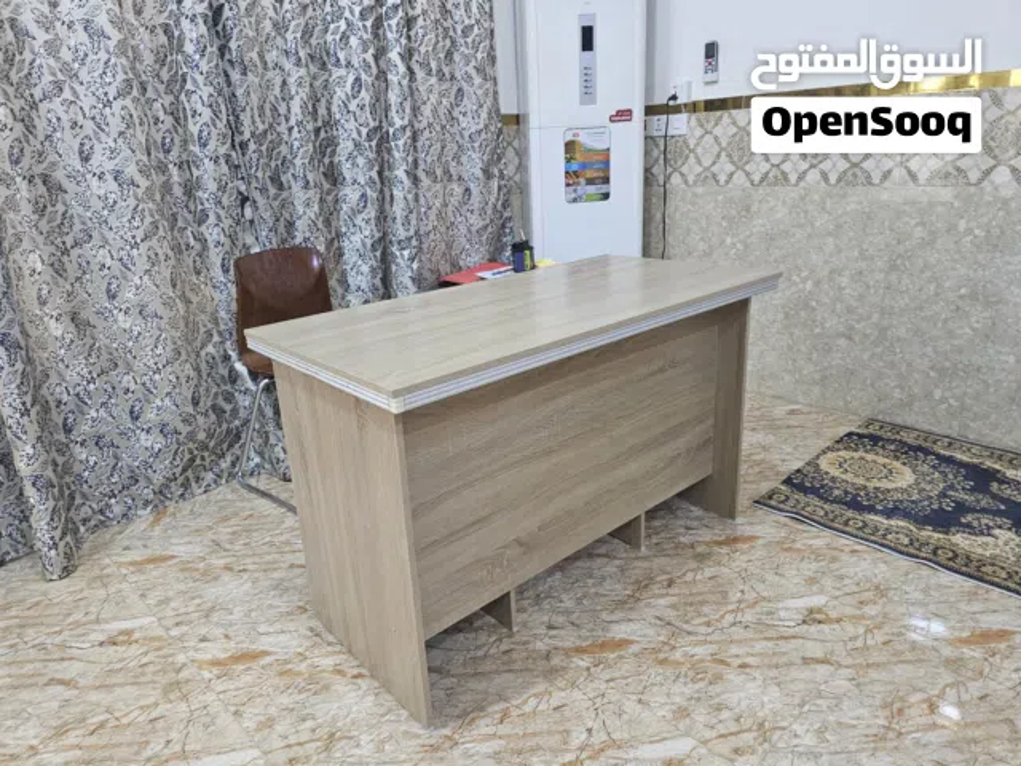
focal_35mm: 23
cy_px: 383
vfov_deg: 58.9
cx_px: 510
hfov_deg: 73.9
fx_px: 678
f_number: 1.7
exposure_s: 1/97.9
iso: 320
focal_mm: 6.3
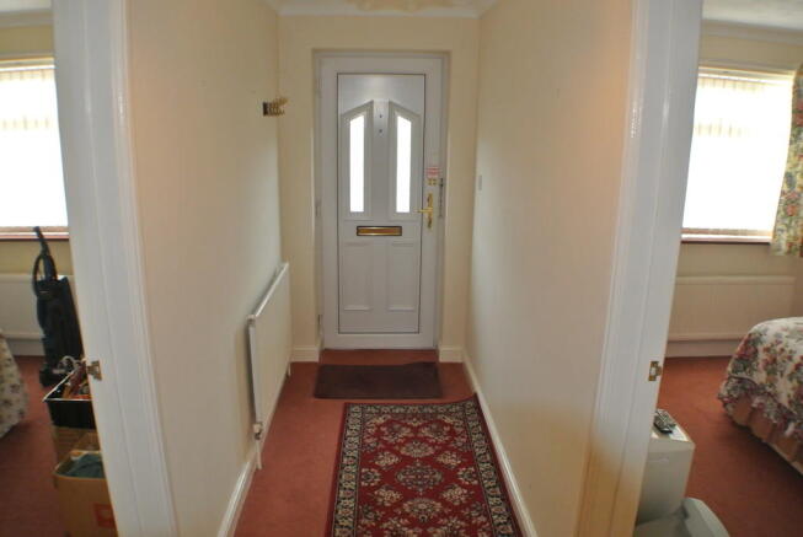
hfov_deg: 55.7
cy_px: 268
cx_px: 402
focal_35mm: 34
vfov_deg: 39.0
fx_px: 759
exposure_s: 1/60
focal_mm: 12.7
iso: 1000
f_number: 3.8
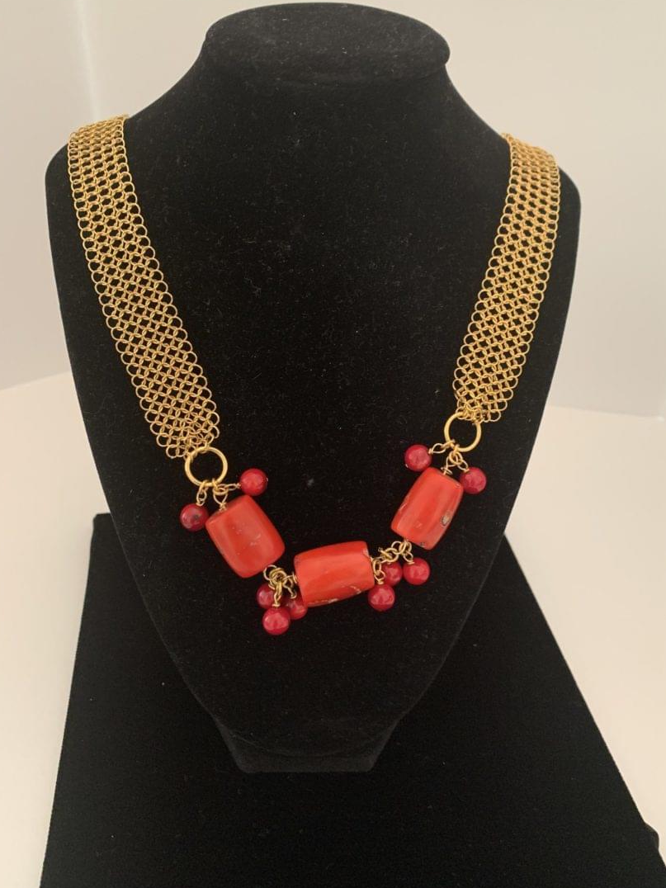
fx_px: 744
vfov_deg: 61.6
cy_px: 430
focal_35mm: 29
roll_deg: -2.0
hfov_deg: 48.2
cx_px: 362
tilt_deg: -31.1
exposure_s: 1/60
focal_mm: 4.25
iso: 320
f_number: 1.8
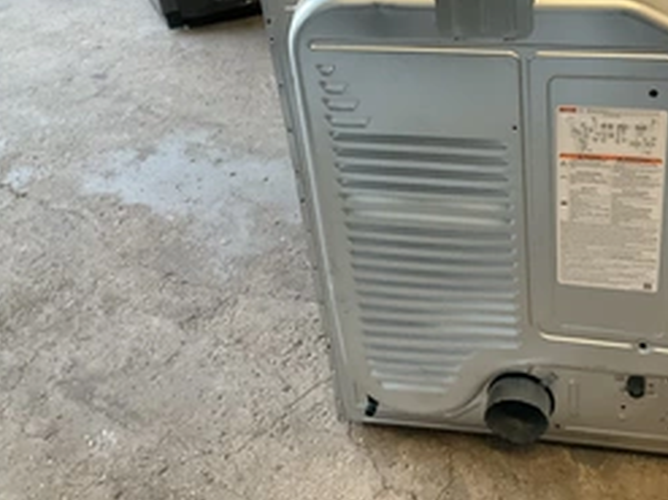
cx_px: 484
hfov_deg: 39.6
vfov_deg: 30.4
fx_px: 907
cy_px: 132
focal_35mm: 47
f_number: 1.8
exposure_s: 1/60
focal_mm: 3
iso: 200
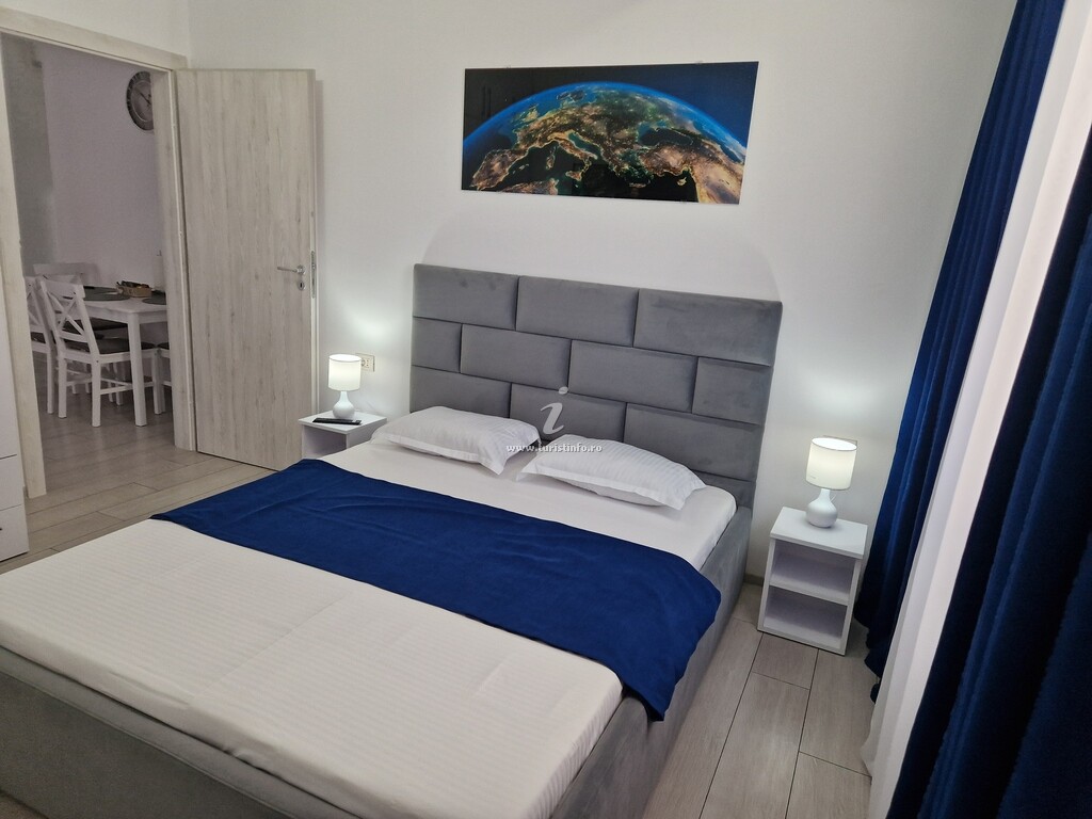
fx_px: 726
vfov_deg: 58.9
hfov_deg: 73.9
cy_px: 410
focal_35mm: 23
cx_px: 546
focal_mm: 5.4
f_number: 1.8
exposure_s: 1/180
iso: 125
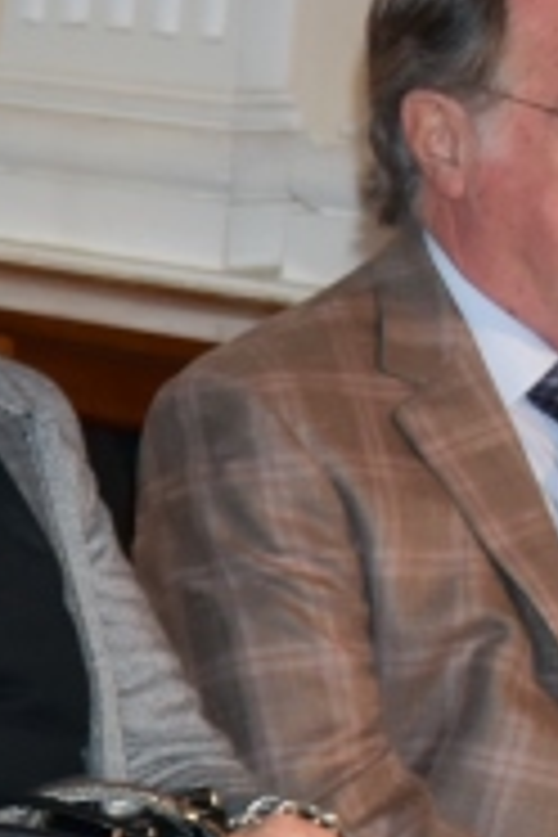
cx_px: -1368
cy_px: 578
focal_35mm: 223
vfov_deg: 9.2
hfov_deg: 5.6
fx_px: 5179
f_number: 5
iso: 800
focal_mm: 27
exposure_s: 1/30
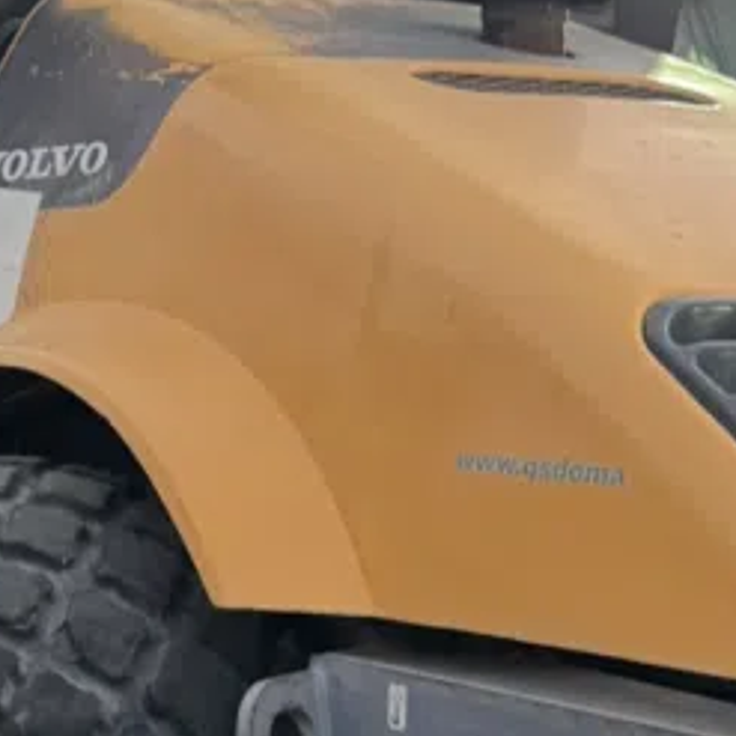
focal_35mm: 55
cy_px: 545
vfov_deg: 30.6
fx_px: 1323
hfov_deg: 30.3
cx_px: 146
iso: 500
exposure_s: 1/50
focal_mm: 6.76
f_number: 1.78
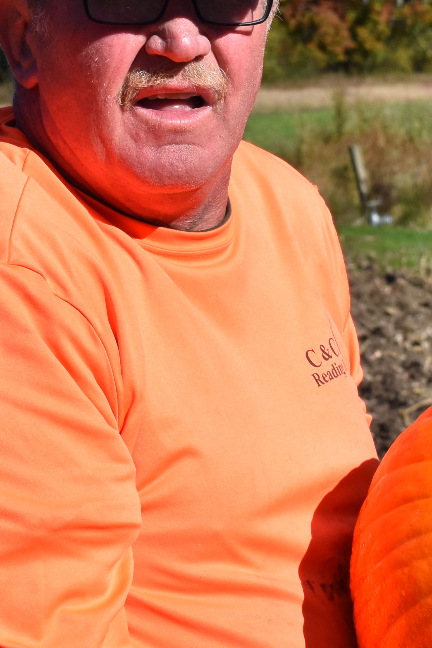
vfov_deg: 11.7
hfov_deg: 7.8
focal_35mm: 176
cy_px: 341
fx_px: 3167
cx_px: 395
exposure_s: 1/500
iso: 200
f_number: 11
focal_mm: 40
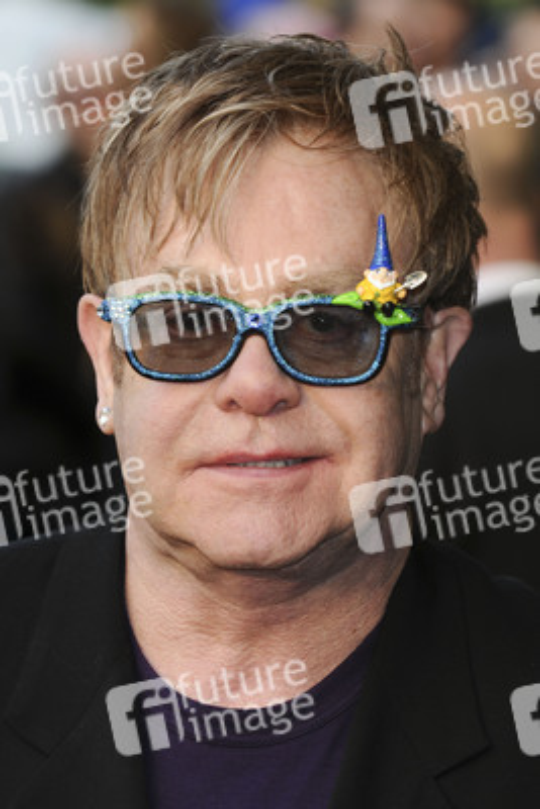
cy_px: 404
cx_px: 270
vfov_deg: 9.5
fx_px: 4889
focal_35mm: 218
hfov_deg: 6.3
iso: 200
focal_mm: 145
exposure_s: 1/160
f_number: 5.6
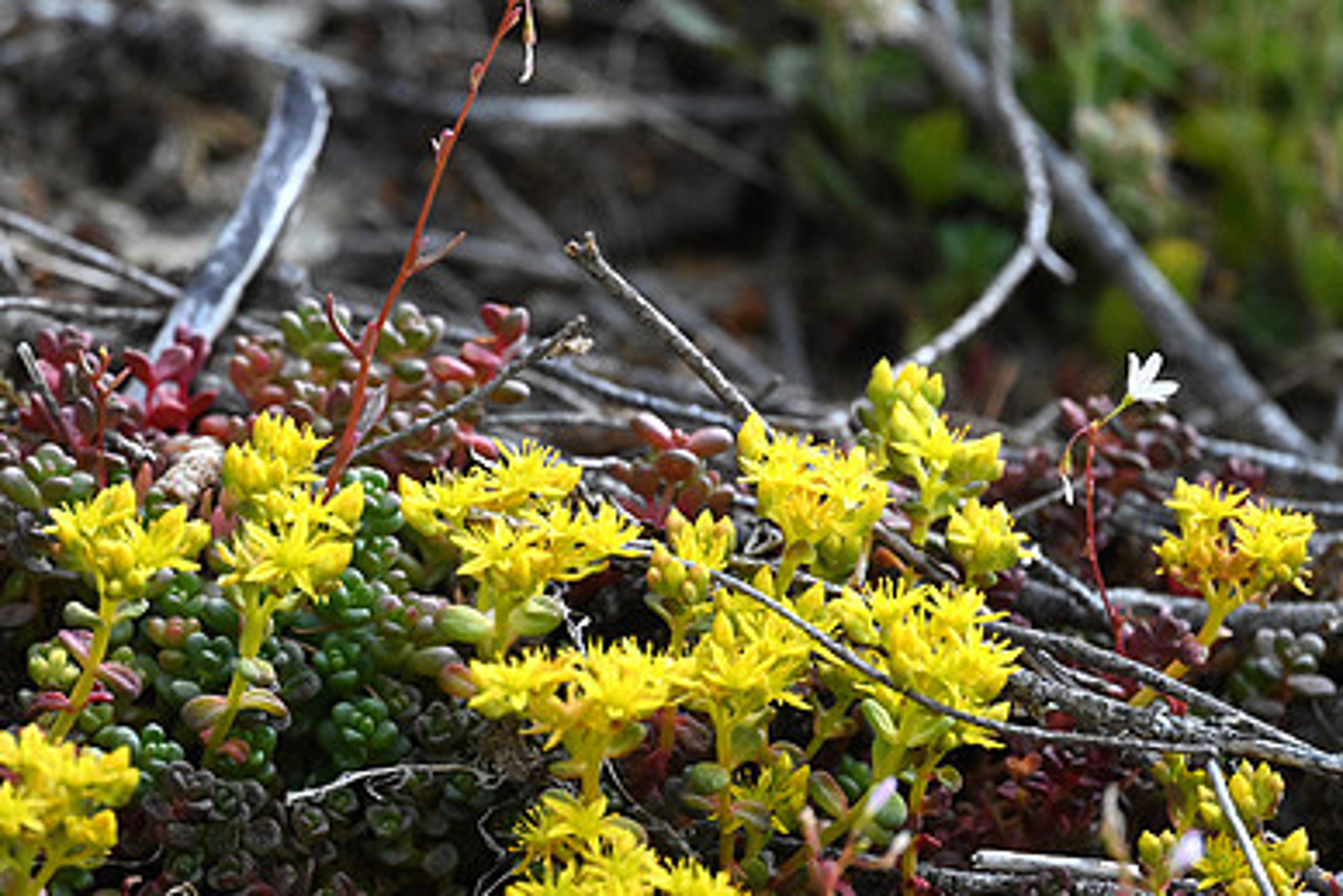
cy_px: 569
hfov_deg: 2.3
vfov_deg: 1.5
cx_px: 395
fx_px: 33474
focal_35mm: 897
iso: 6400
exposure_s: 1/2500
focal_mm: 600
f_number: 6.3
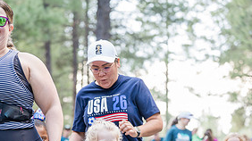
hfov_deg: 14.2
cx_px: 84
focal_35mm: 151
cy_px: 169
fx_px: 1008
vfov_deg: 7.9
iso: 1250
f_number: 2.8
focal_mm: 70
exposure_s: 1/400
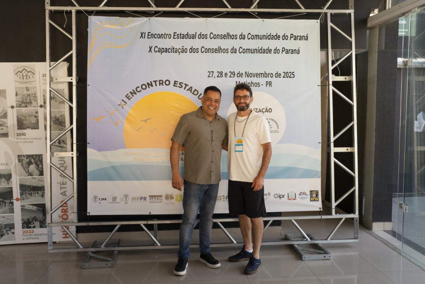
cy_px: 142
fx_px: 413
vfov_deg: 37.9
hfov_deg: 54.4
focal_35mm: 35
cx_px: 212
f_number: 4
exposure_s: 1/100
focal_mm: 35
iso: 200
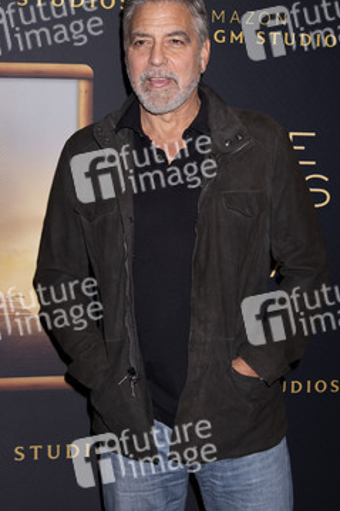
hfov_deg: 34.2
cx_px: 185
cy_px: 241
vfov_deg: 49.5
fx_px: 553
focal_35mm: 39
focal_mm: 35
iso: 400
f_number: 7.1
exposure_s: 1/200
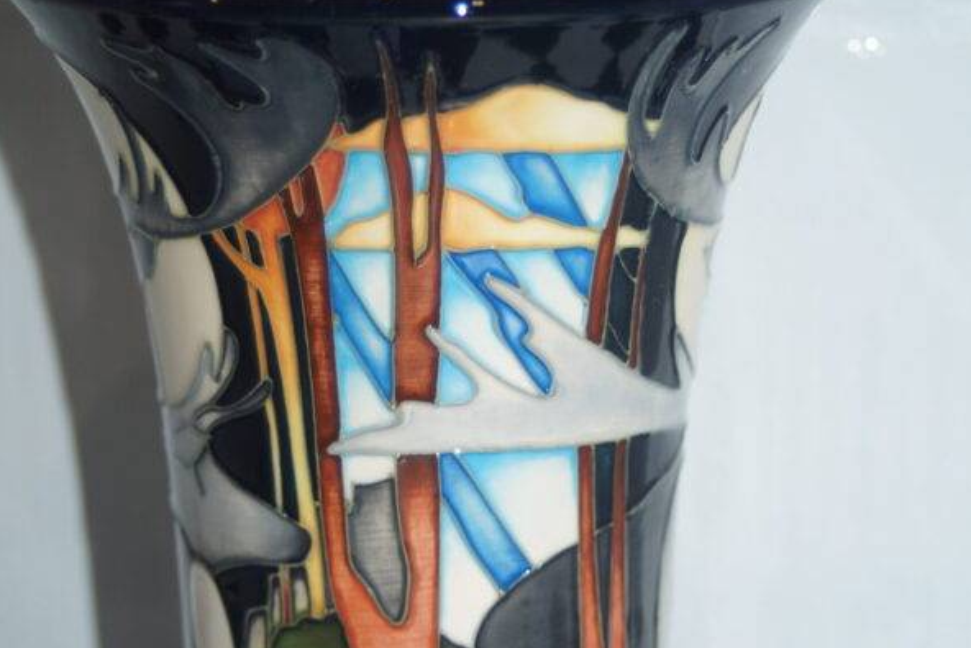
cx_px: 487
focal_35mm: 80
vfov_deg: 17.1
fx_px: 2152
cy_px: 430
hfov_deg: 25.4
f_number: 4
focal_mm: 35
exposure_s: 1/80
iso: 250
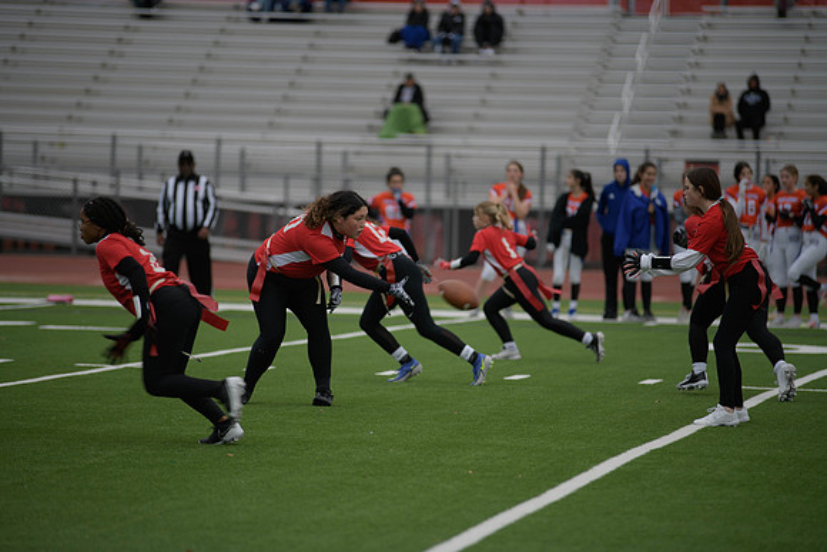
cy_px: 276
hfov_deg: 10.3
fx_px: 4595
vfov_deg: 6.9
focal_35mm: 200
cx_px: 414
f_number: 2.8
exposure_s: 1/200
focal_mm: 200
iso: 110
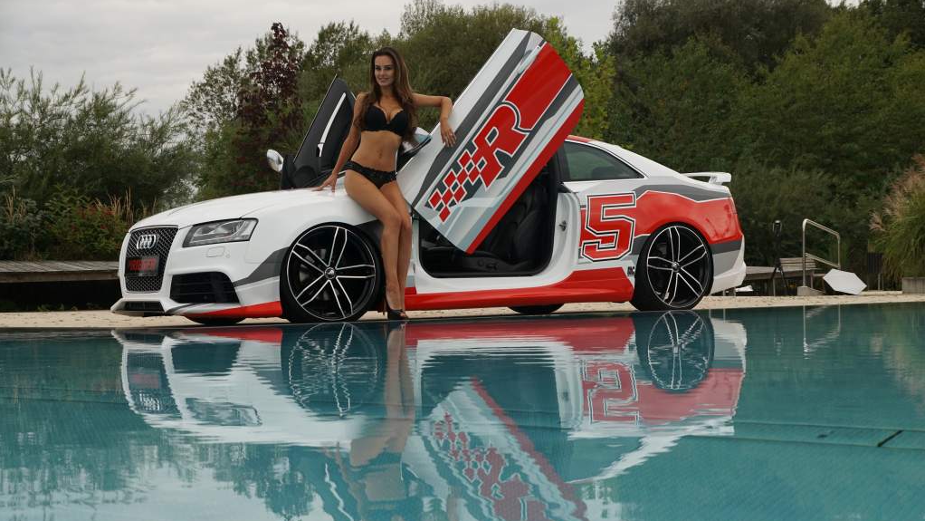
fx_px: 1545
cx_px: 462
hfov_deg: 33.3
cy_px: 307
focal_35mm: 63
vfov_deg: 19.1
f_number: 8
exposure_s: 1/200
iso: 400
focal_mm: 40
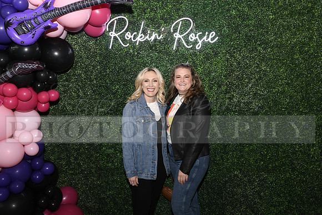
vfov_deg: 45.0
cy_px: 108
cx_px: 161
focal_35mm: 29
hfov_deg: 63.6
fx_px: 259
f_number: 6.3
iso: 500
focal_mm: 29
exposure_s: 1/60
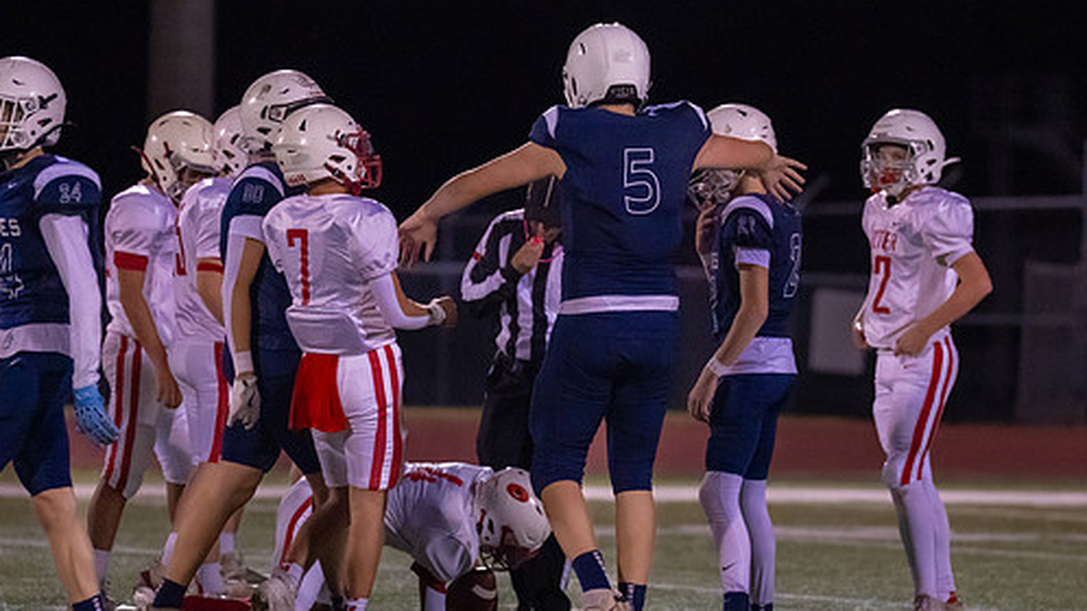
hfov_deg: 6.0
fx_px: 10433
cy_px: 294
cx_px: 553
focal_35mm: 362
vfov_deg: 3.4
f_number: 2.8
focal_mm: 200
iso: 6400
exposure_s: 1/1250
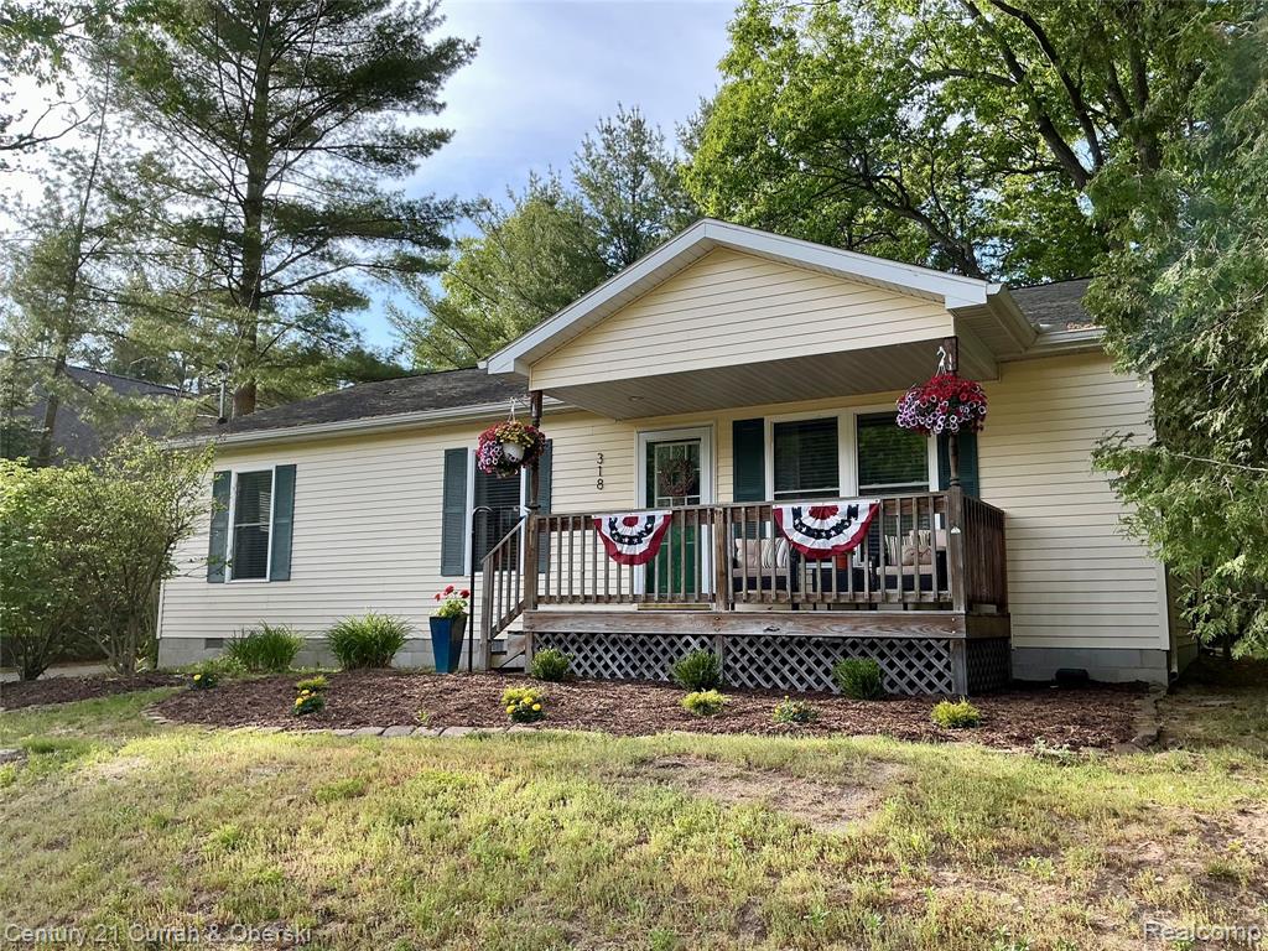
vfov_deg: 49.7
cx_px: 634
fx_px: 1026
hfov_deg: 63.4
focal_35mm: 28
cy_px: 476
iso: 25
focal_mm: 3
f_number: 1.8
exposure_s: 1/292
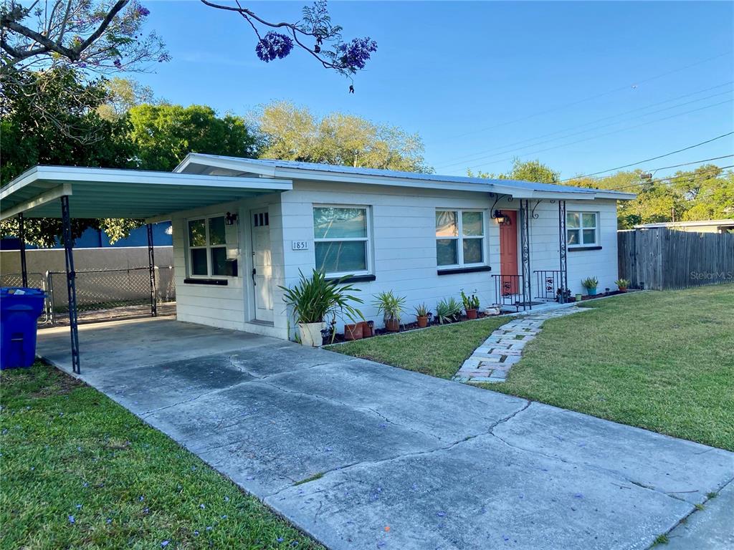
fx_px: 551
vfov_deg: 53.1
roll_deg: +1.5
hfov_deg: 67.3
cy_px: 275
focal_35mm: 26
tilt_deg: -2.7
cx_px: 367
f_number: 1.8
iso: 32
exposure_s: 1/799
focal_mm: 4.25
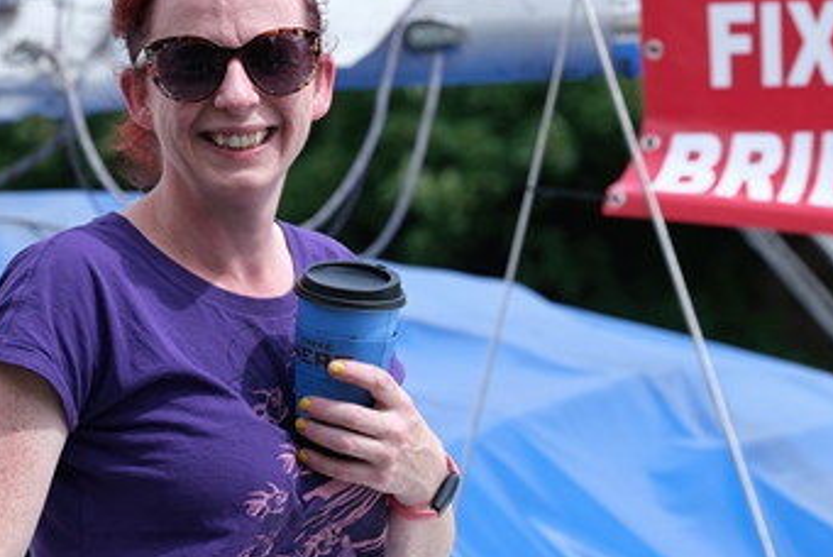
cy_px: 188
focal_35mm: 369
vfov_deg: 3.7
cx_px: 515
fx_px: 8545
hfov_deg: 5.6
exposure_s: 1/420
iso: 400
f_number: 7.1
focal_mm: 140
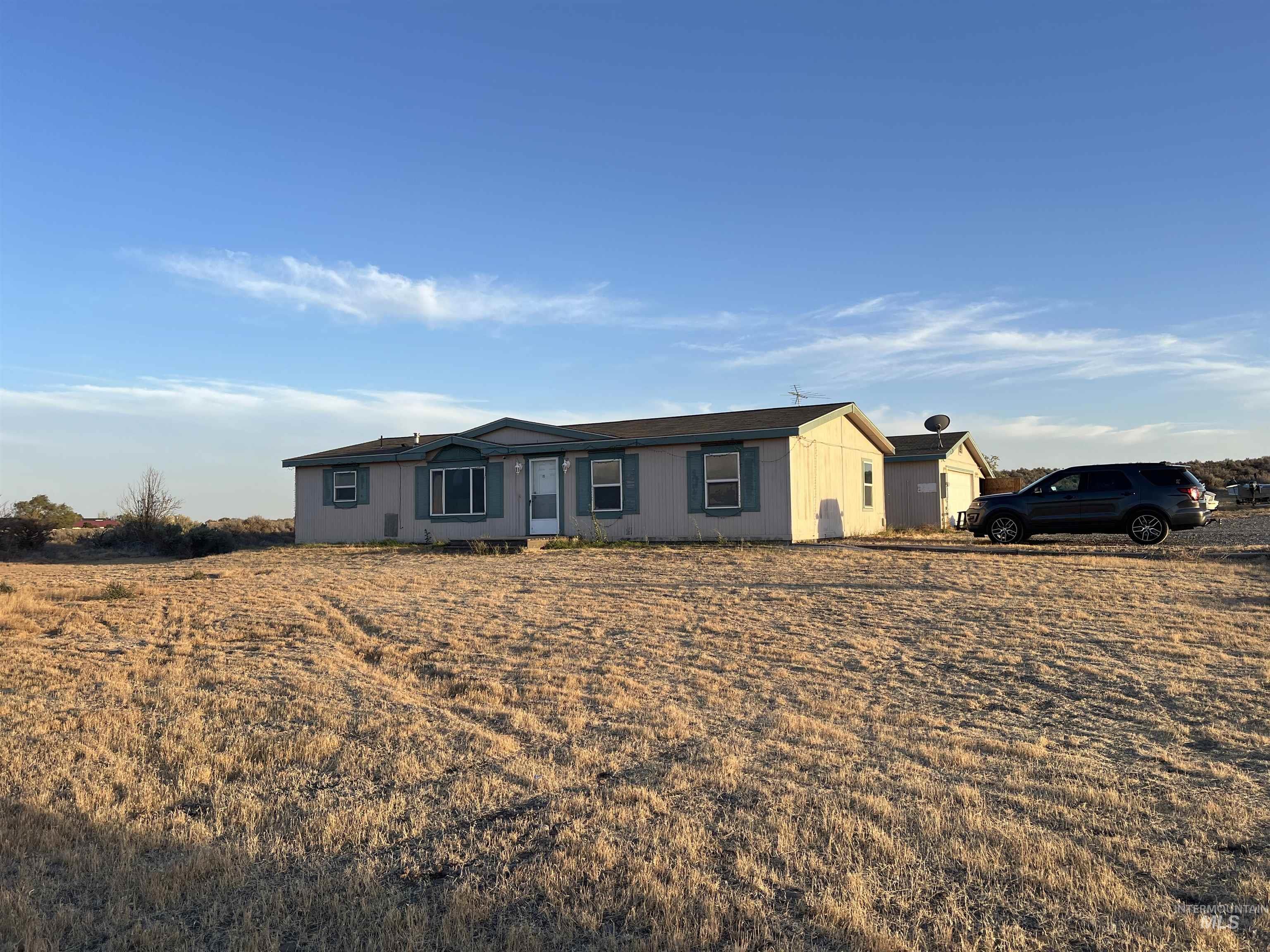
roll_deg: +1.4
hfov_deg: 67.3
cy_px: 476
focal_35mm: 26
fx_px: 954
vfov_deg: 53.1
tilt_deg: +3.1
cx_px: 635
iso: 50
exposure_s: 1/1621
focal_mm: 5.7
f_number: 1.5
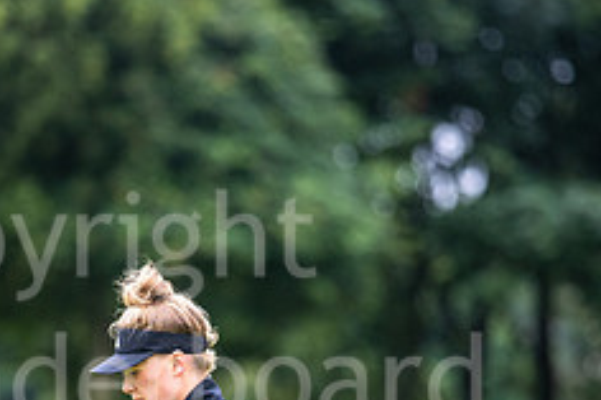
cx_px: 158
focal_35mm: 749
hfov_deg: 2.8
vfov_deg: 1.8
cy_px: 401
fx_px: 12495
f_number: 4.5
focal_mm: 300
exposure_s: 1/800
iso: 320
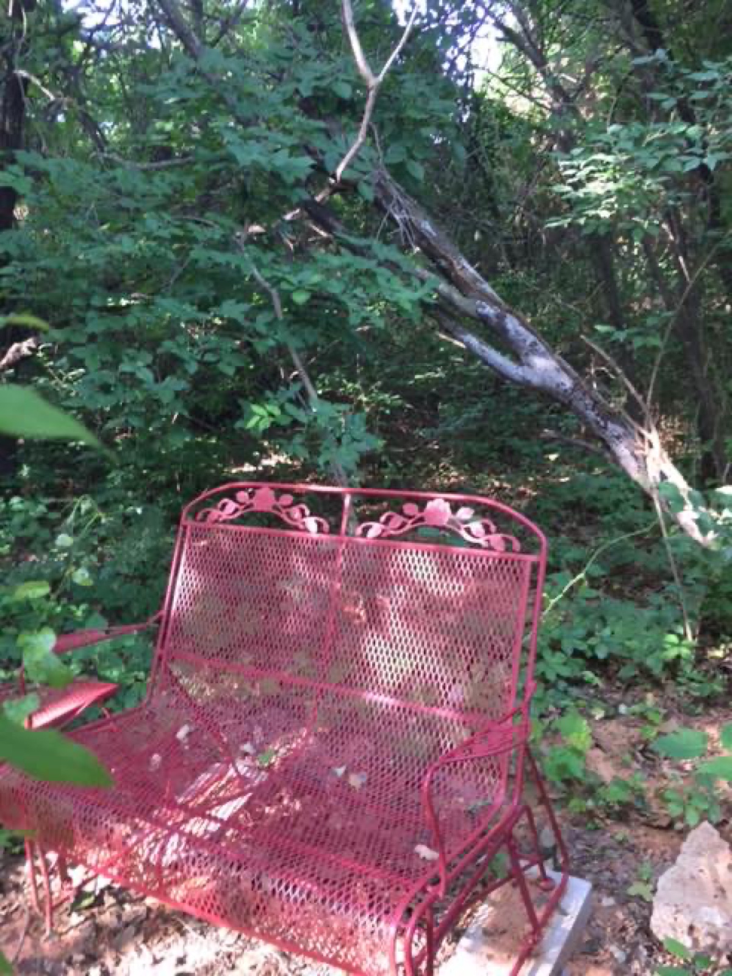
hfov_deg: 48.2
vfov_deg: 61.7
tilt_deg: -14.6
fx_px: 818
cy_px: 488
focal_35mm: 29
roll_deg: +5.3
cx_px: 366
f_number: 2.2
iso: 64
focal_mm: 4.15
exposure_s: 1/30
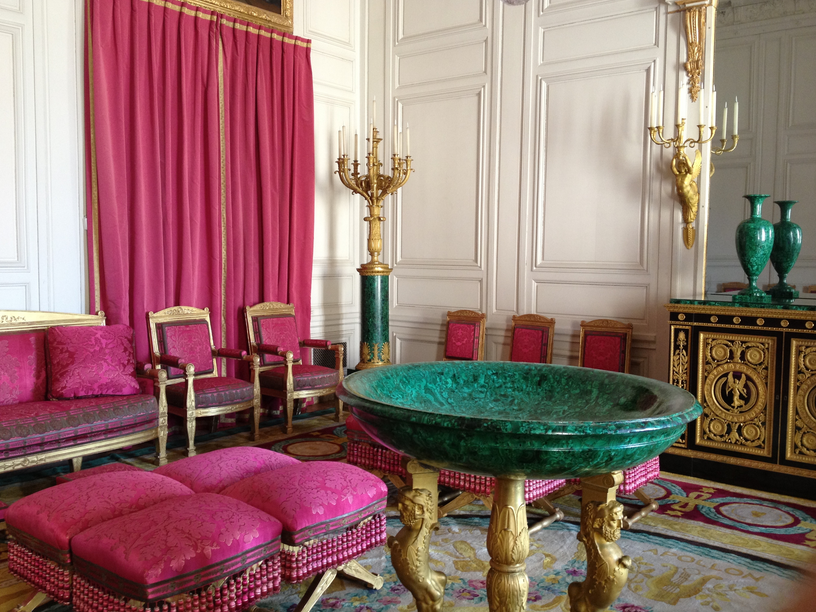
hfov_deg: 51.4
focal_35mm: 36
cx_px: 402
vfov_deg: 39.7
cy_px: 309
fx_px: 849
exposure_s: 1/20
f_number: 2.4
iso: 100
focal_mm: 4.28
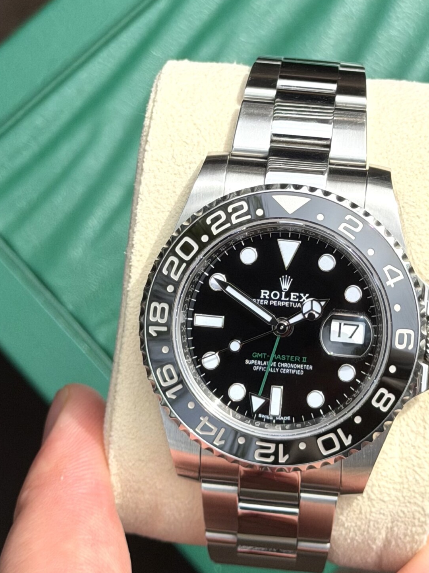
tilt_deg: -80.7
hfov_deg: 22.9
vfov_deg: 30.2
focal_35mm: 64
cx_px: 279
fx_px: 1058
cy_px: 338
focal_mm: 6.76
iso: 64
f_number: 1.78
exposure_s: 1/5587
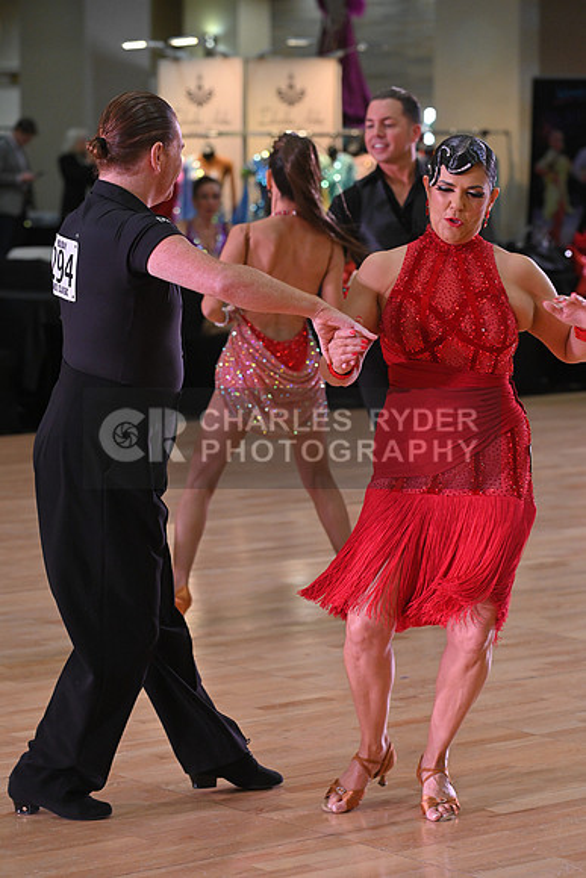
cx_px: 293
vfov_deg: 17.1
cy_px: 439
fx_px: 2928
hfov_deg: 11.4
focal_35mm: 120
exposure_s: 1/320
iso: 2000
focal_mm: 120
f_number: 5
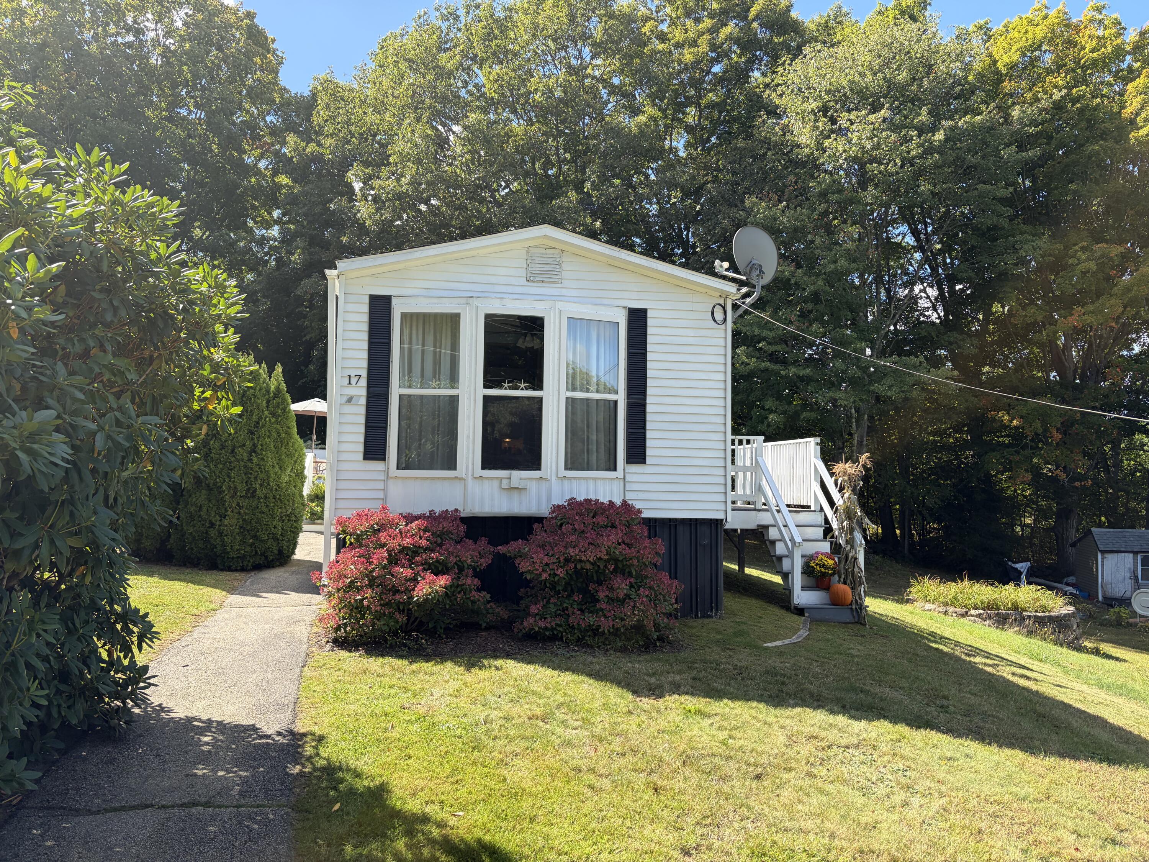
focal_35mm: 26
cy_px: 431
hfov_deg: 67.3
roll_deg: +1.8
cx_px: 574
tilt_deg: +6.6
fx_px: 863
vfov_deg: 53.1
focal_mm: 5.96
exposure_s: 1/1099
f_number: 1.6
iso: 50
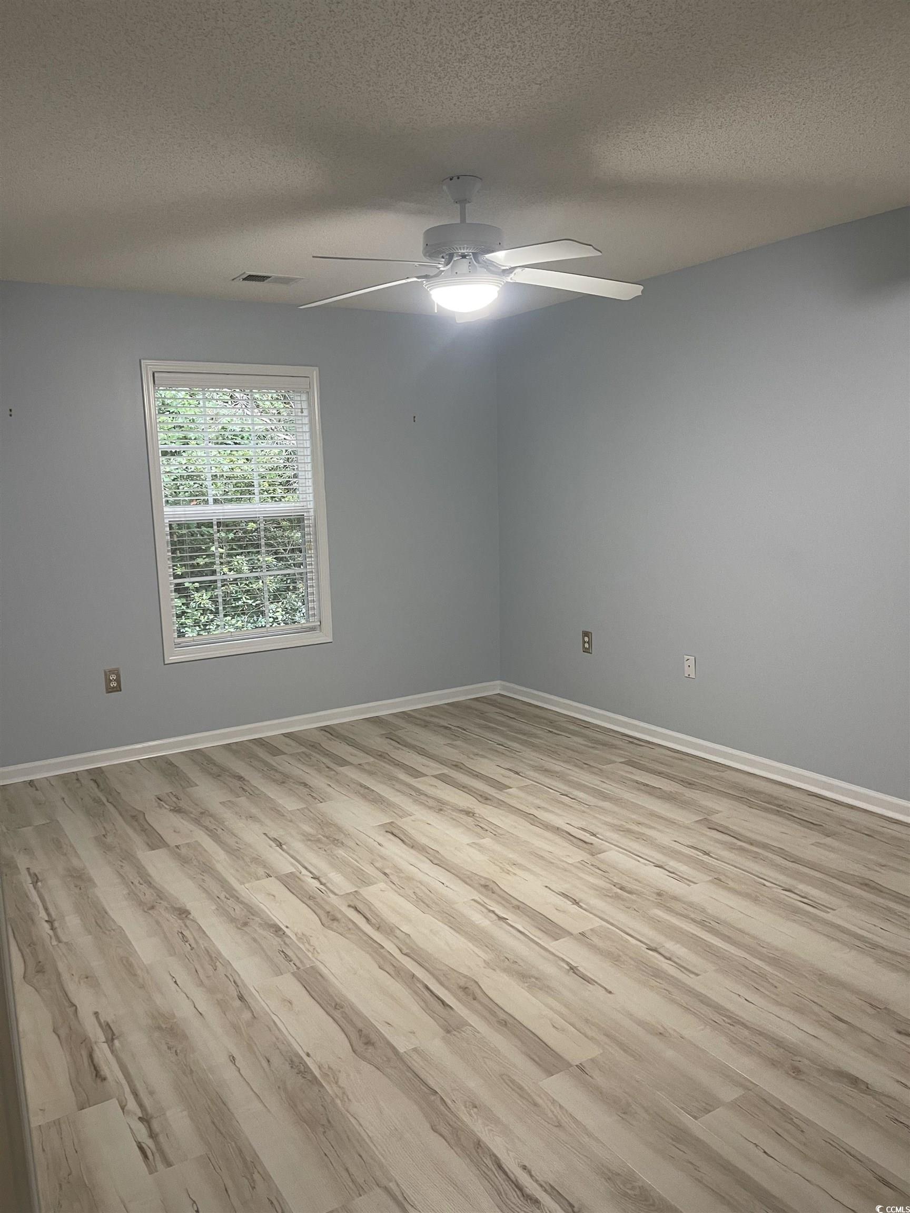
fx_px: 876
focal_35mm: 25
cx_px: 455
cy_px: 606
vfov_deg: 69.4
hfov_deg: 54.9
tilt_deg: -8.4
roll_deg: +2.1
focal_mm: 5.1
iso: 160
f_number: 1.6
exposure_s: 1/60
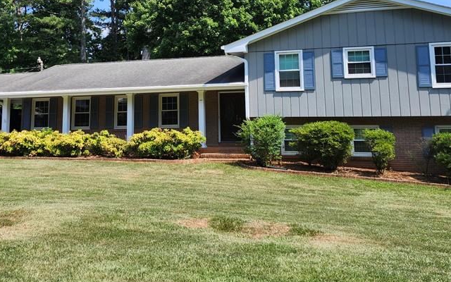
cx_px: 230
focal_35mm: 39
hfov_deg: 50.4
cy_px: 30
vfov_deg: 31.3
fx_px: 479
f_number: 1.8
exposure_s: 1/934
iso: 25
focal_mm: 5.54
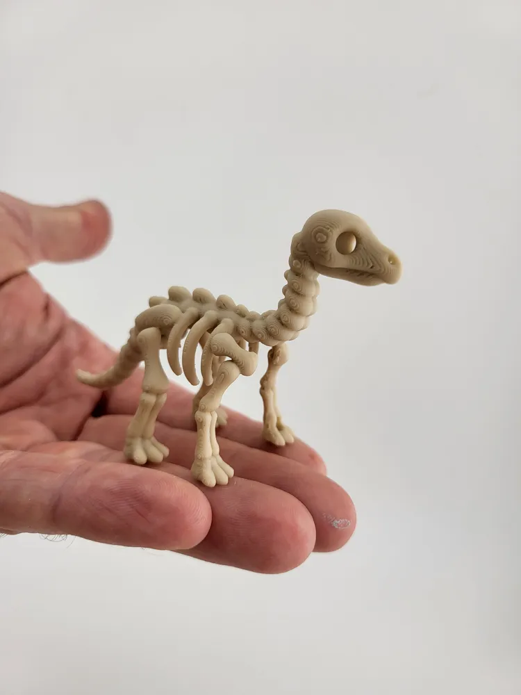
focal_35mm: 24
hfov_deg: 56.8
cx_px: 260
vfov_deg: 71.6
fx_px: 482
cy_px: 348
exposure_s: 1/280
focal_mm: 5
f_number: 1.8
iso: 64
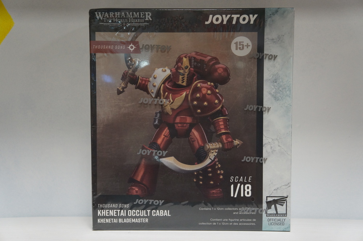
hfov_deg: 42.4
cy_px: 120
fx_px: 468
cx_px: 182
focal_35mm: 46
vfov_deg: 28.9
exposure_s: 1/60
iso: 1000
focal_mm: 31
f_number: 4
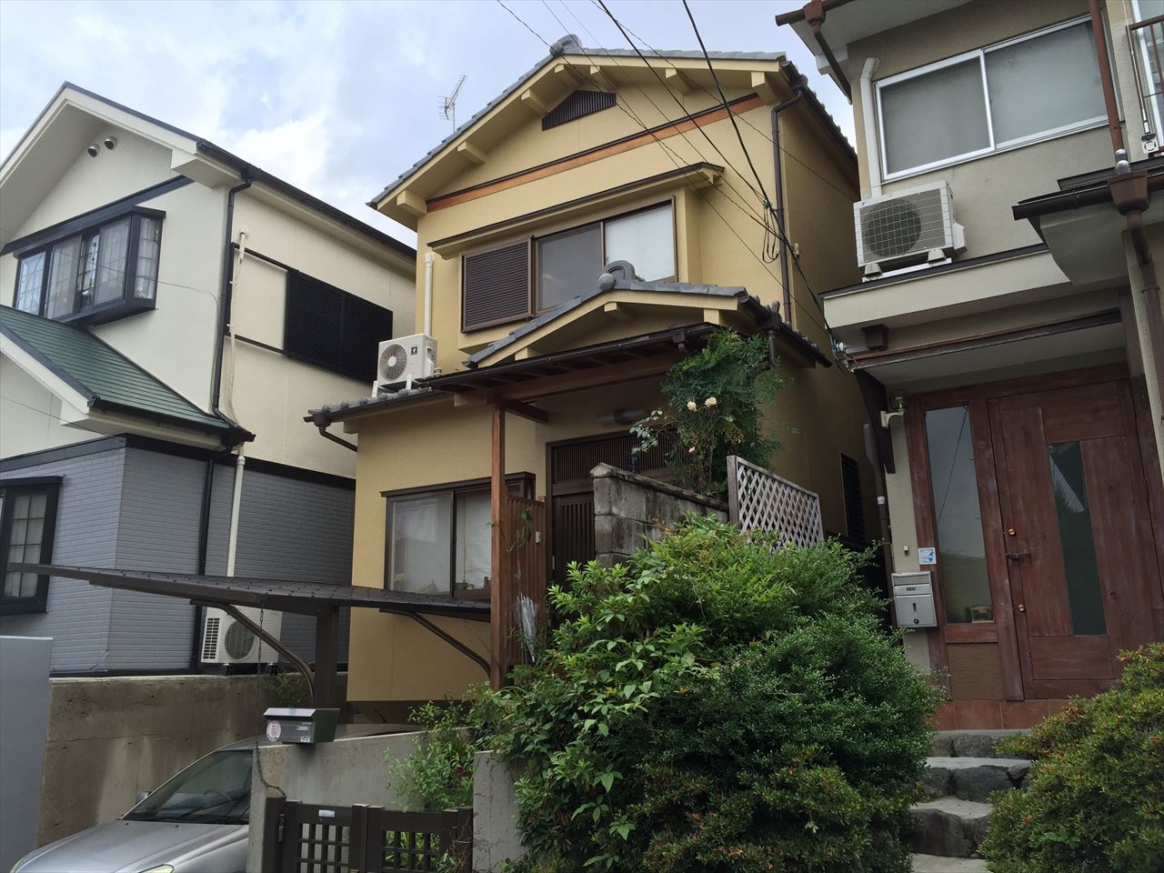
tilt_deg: +15.3
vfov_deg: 48.2
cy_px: 436
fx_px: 975
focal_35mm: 29
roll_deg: -1.4
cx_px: 582
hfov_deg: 61.7
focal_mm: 4.15
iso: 32
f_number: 2.2
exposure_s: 1/807
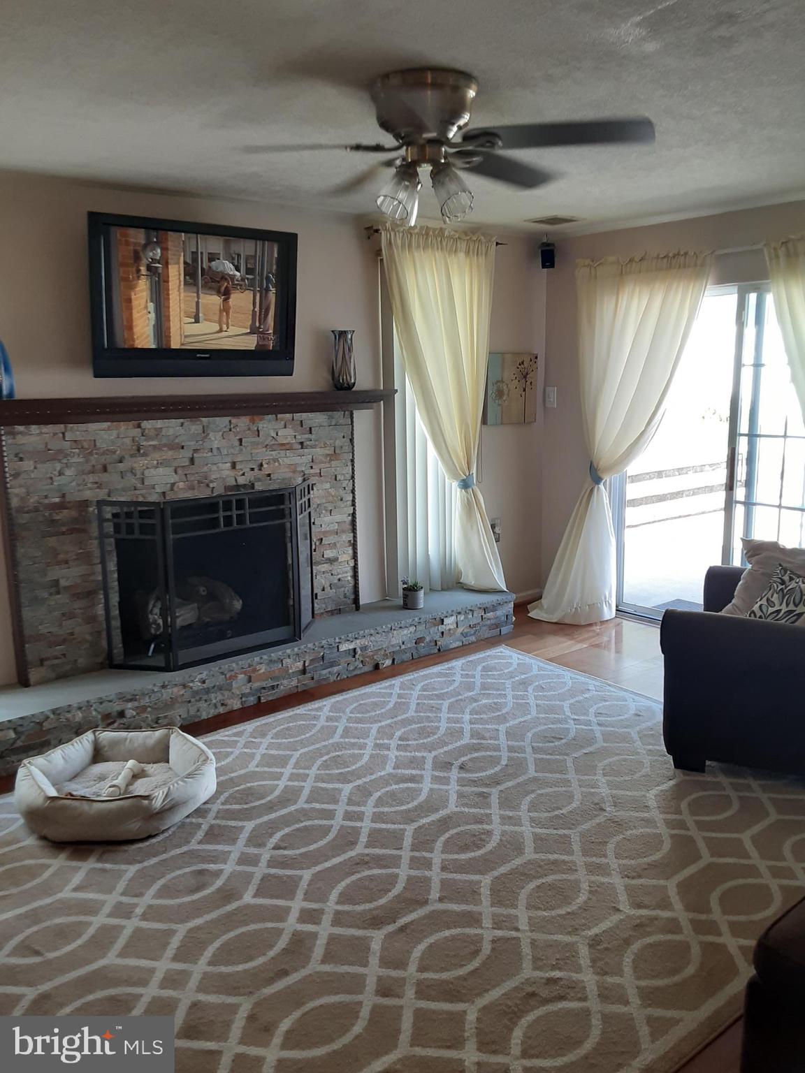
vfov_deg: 65.3
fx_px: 837
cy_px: 536
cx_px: 402
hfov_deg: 51.4
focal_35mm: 27
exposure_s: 1/60
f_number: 1.9
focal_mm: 2.91
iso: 80
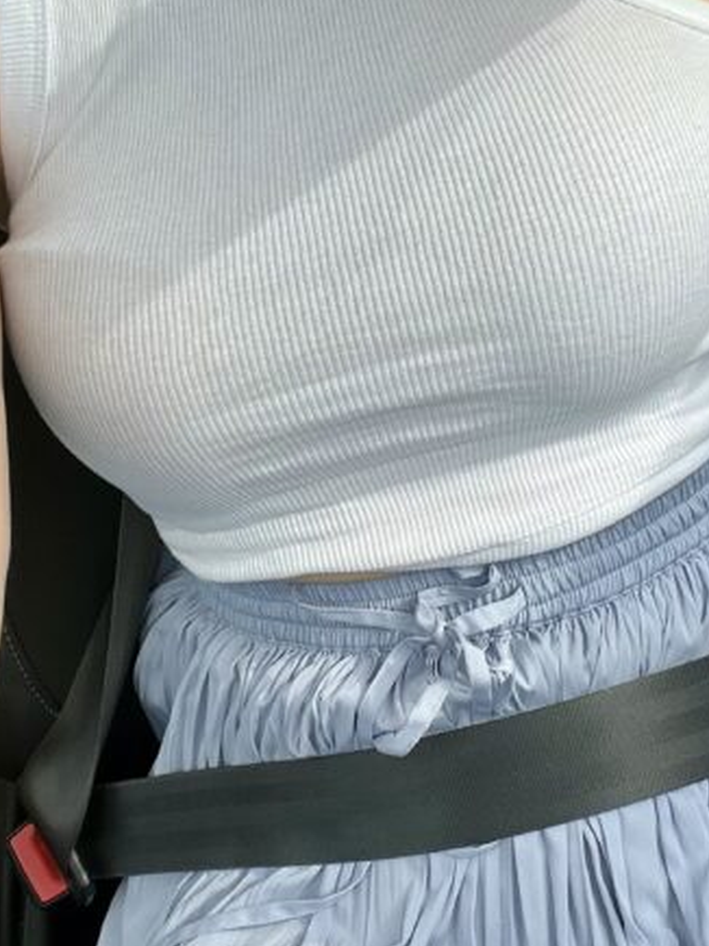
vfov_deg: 41.0
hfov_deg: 31.5
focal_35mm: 46
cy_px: 575
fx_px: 1257
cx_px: 324
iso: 32
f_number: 2.2
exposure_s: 1/274
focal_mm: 2.71
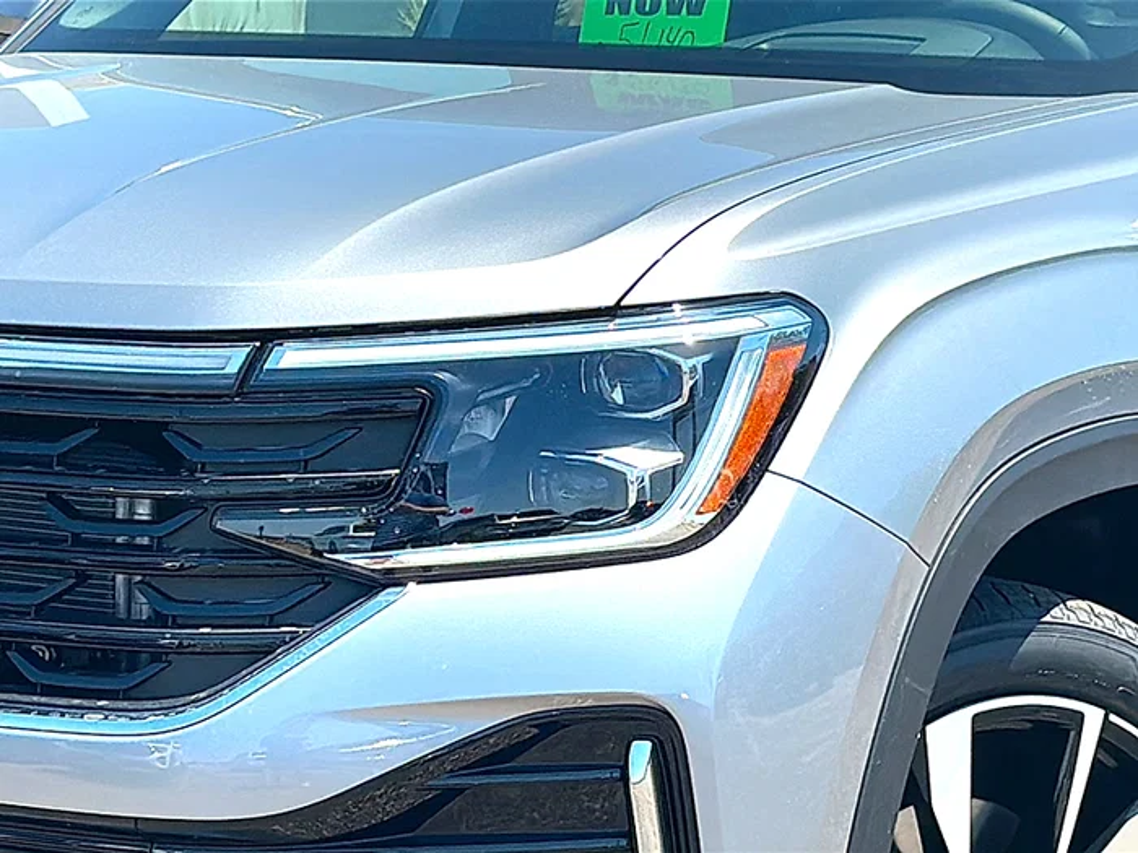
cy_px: 426
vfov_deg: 14.8
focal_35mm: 100
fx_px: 3287
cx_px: 569
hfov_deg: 19.6
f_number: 1.78
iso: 64
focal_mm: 6.86
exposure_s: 1/4219
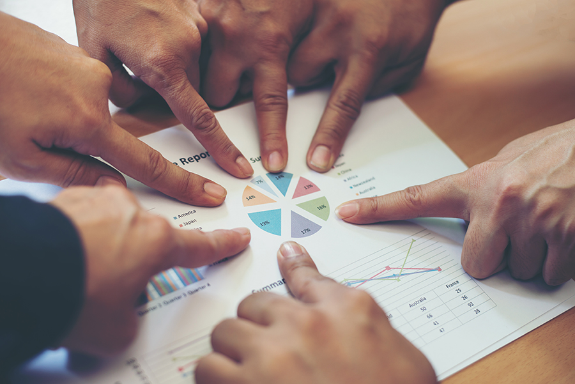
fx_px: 799
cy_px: 192
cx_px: 288
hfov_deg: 39.6
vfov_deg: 27.0
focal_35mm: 50
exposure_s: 1/100
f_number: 2.5
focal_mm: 50
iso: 250
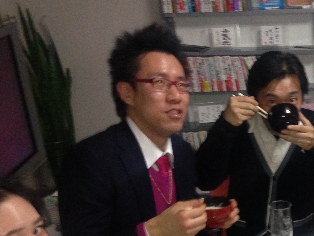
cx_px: 334
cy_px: 245
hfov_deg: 24.7
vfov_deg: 19.2
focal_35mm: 74
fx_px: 671
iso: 320
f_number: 2.4
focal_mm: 4.13
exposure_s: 1/16
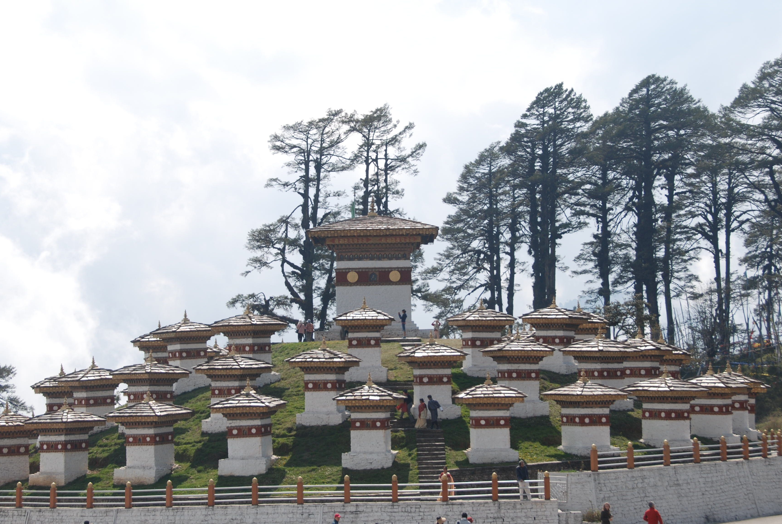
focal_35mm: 88
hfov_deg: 23.1
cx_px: 378
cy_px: 239
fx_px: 1914
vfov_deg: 15.6
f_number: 9
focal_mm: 52
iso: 100
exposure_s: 1/320
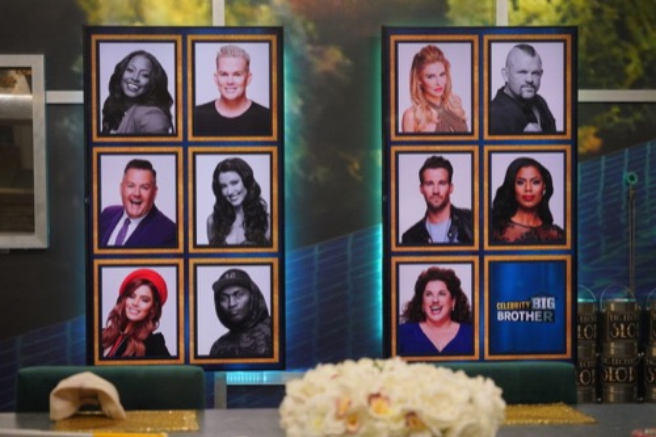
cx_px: 328
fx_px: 1822
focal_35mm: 100
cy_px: 218
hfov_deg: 20.4
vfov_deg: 13.7
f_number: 5.6
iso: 10000
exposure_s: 1/125
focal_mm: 100
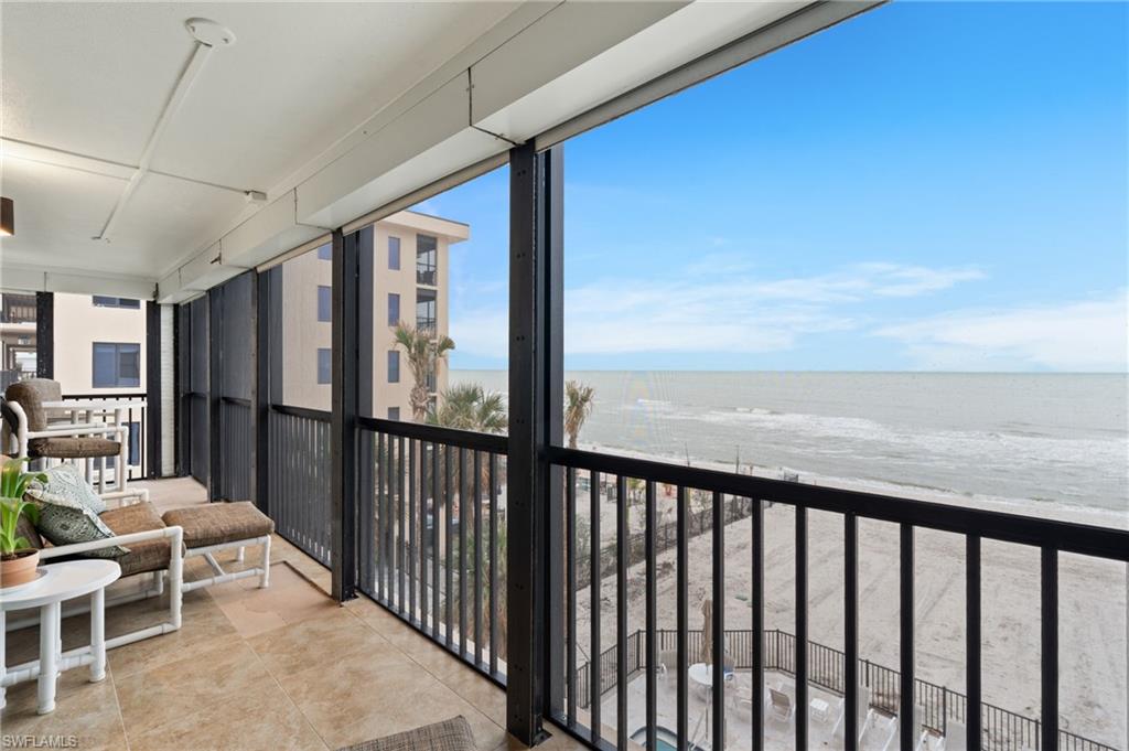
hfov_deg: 96.8
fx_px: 501
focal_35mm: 16
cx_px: 564
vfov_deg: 73.7
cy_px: 376
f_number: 10
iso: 200
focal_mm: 16
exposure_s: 1/10
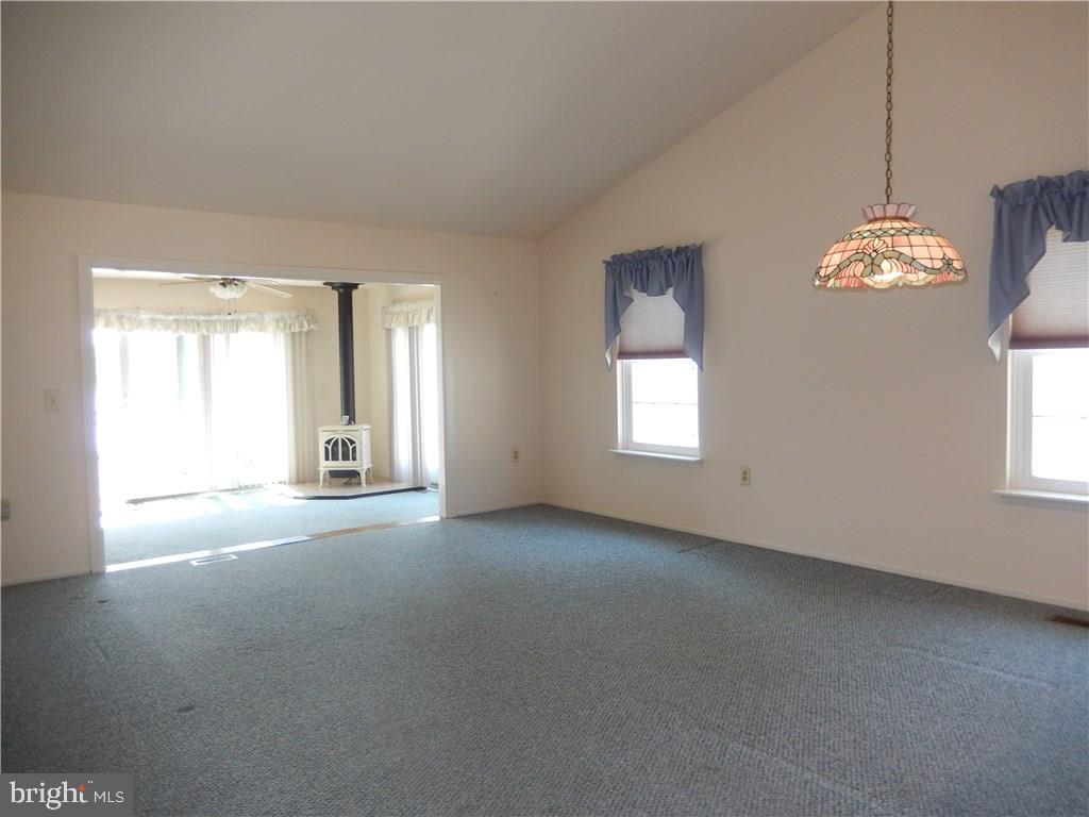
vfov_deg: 54.9
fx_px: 786
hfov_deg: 69.4
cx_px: 544
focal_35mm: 25
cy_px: 408
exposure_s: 1/30
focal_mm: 4.5
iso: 180
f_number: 3.4
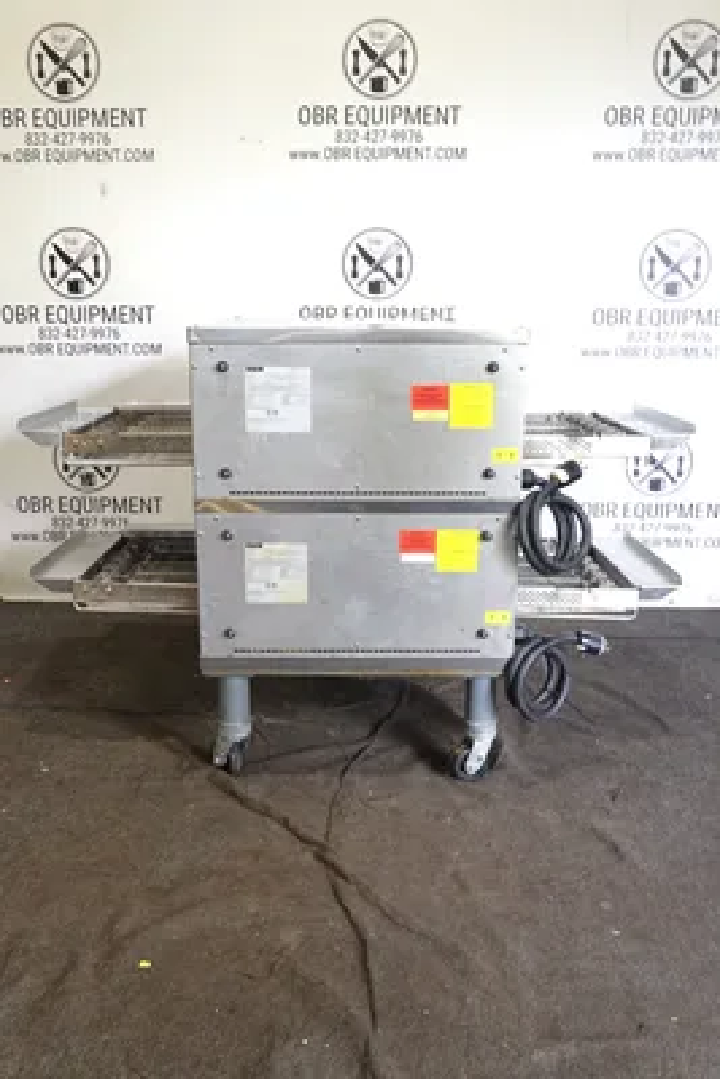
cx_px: 360
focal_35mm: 33
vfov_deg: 57.2
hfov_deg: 40.0
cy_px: 540
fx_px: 989
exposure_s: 1/5
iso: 64
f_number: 3.5
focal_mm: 12.25
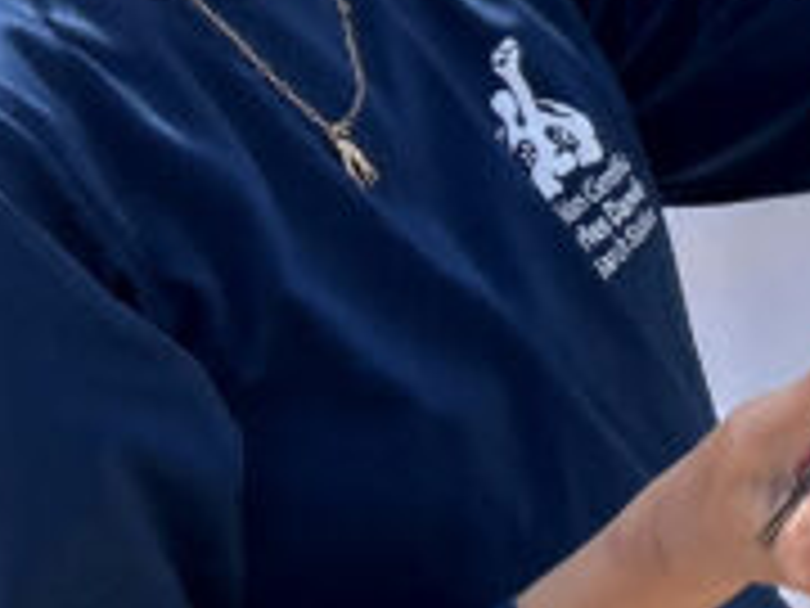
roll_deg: +0.1
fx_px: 3463
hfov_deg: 12.2
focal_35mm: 148
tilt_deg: -7.8
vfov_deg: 10.0
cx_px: 1490
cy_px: 36
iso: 50
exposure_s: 1/5882
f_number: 1.5
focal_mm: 5.7
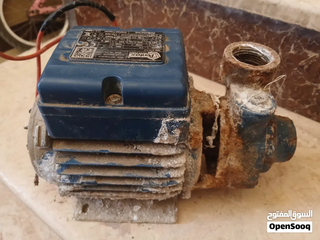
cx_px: 160
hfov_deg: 67.3
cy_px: 120
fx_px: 240
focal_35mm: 26
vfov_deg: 53.1
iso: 500
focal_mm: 3.98
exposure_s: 1/20
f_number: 1.8
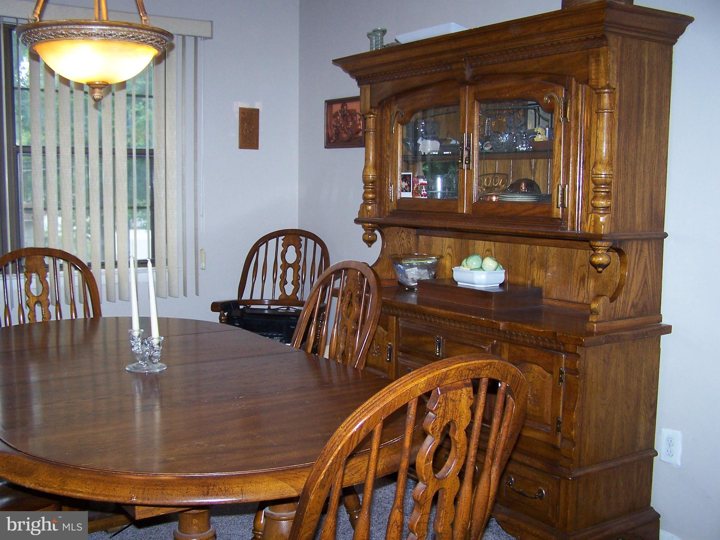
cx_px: 360
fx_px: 791
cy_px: 270
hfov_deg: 49.0
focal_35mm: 38
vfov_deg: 37.7
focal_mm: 6.3
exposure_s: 1/60
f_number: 2.8
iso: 140
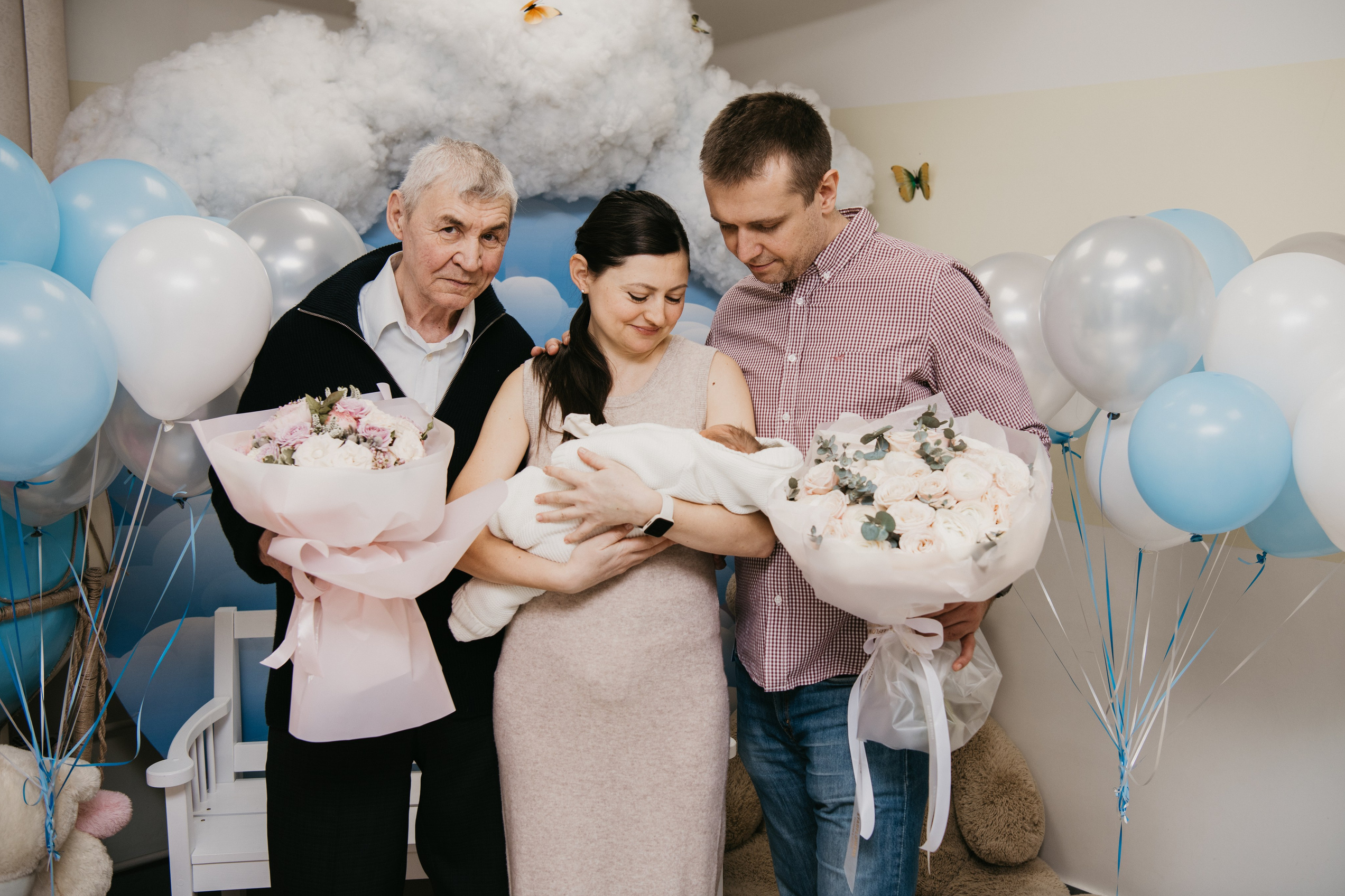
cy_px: 423
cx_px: 724
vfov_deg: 32.6
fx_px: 1532
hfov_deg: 47.4
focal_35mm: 41
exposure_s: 1/160
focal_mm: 38
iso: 160
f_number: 4
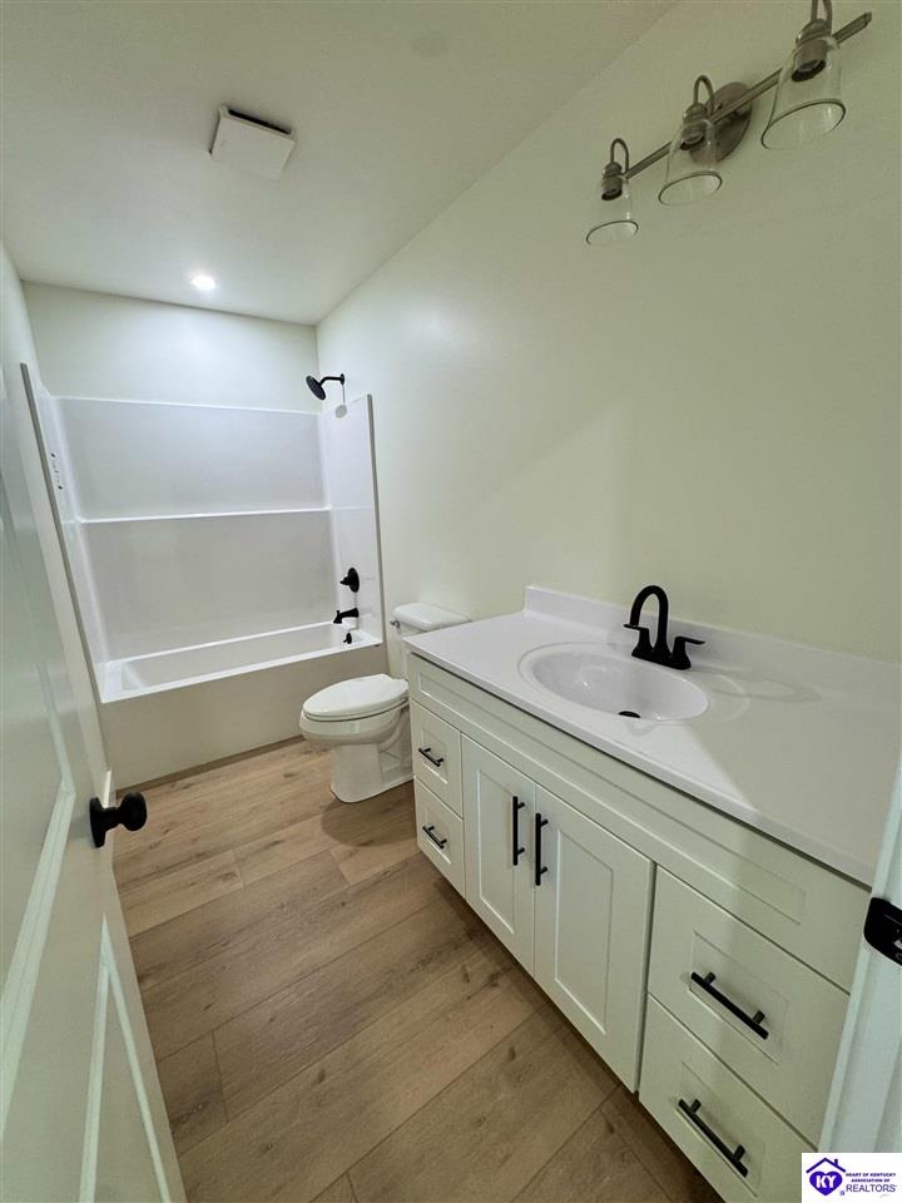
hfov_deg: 85.7
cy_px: 602
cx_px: 451
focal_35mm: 14
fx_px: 486
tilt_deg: -13.5
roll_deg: +1.5
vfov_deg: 102.1
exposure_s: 1/60
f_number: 2.2
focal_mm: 2.22
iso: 160
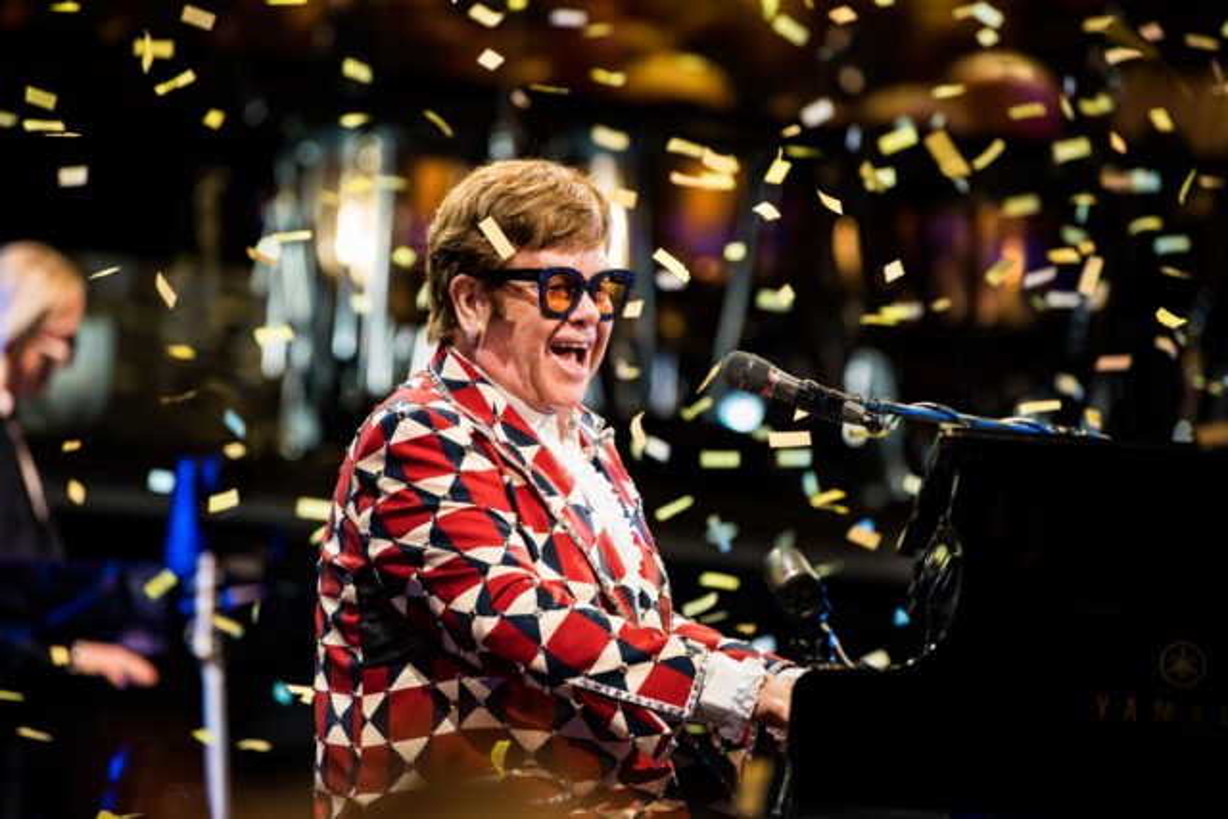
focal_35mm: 200
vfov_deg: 6.9
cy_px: 410
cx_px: 614
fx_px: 6823
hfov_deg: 10.3
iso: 2000
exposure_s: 1/800
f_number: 3.5
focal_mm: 200
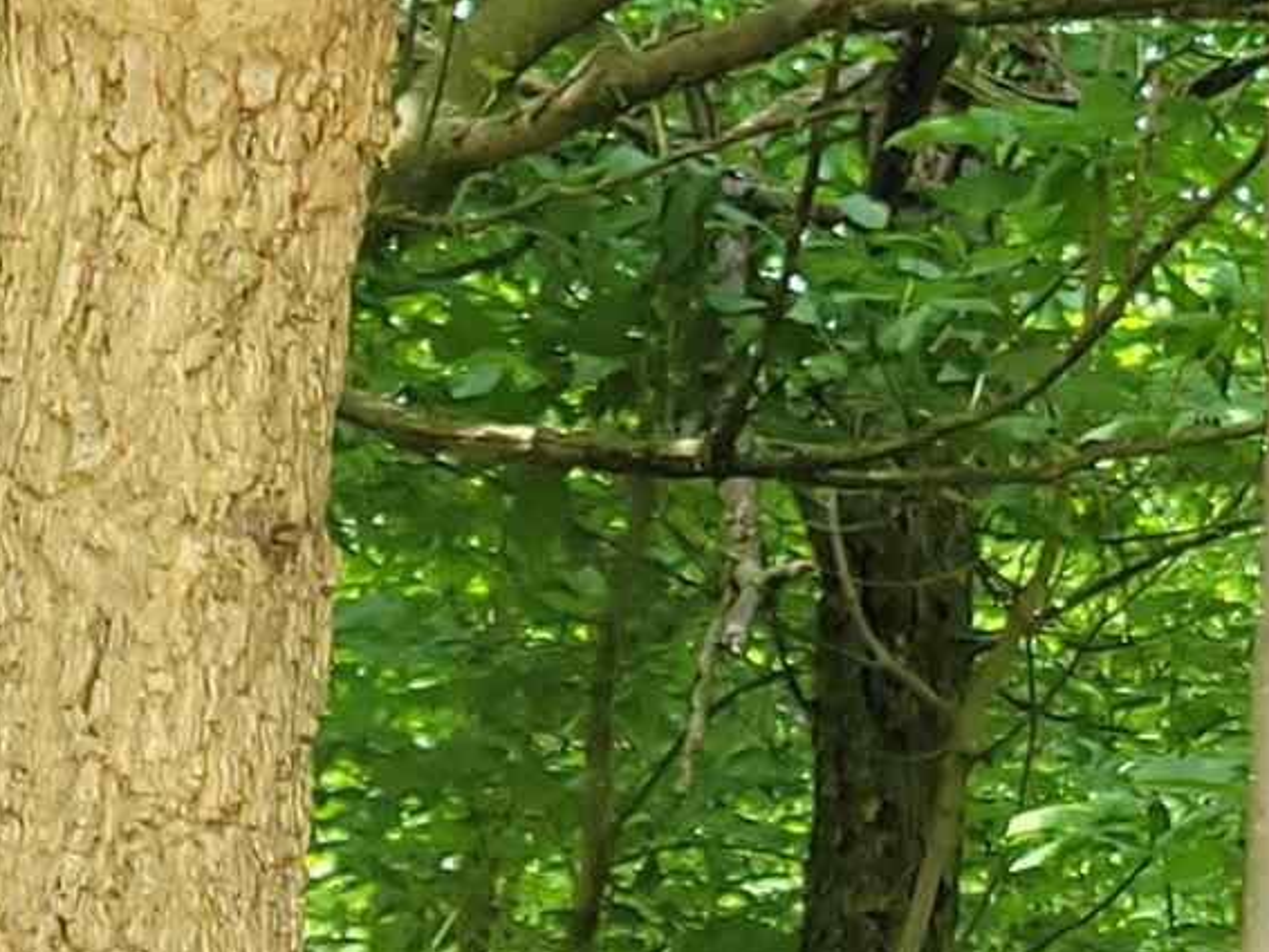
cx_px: 1529
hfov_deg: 13.6
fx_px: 5171
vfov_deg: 10.3
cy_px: 1324
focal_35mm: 141
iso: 50
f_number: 1.8
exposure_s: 1/120
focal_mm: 5.4
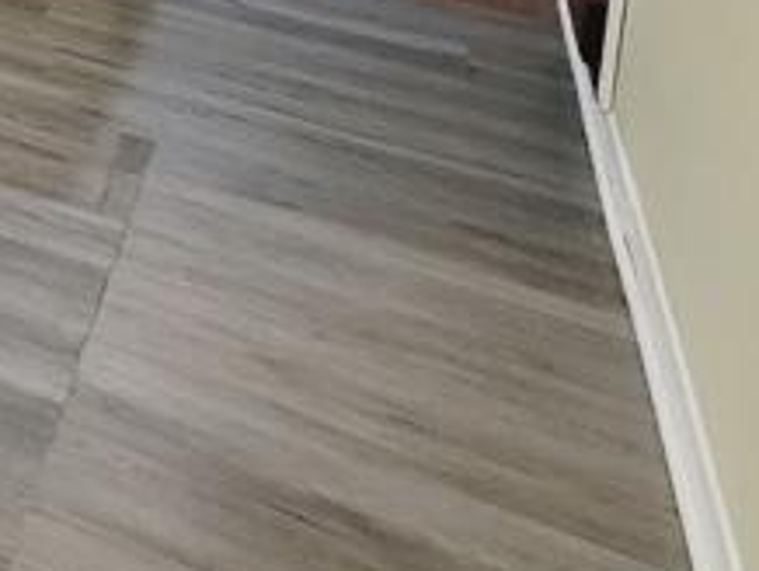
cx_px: -783
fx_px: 1339
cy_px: -494
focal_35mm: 61
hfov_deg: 18.7
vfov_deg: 18.2
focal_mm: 2.2
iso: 250
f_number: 2.2
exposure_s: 1/60
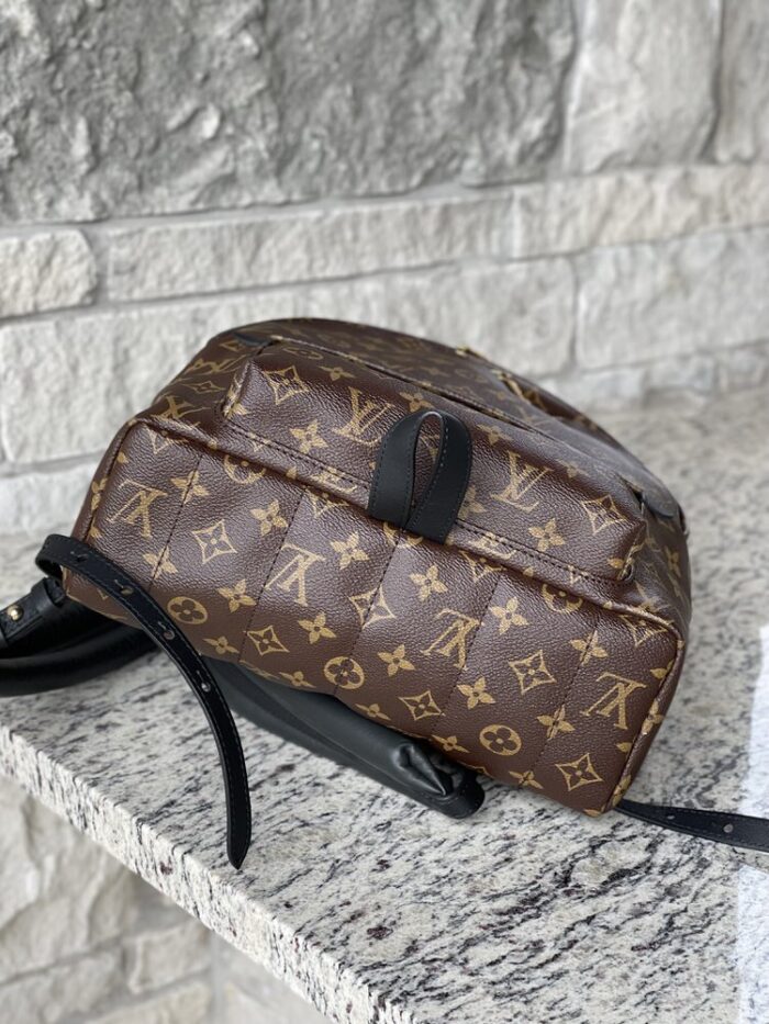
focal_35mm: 64
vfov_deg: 30.3
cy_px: 512
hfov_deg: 22.9
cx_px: 384
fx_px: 1895
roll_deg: -1.9
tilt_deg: -18.1
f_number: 2.2
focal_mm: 7.5
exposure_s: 1/121
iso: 32
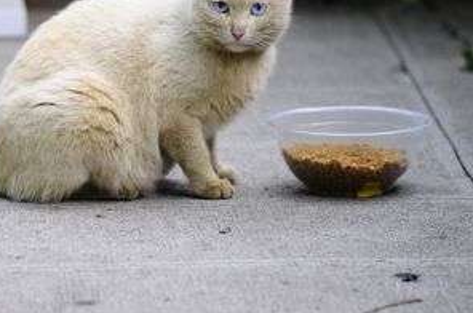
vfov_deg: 5.0
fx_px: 3577
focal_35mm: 273
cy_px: 64
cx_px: 193
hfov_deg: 7.6
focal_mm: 105
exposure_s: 1/100
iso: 500
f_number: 2.8
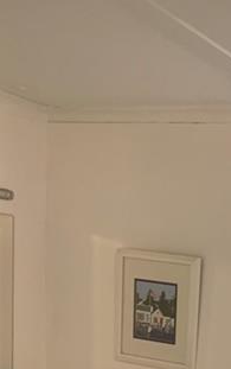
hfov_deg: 18.1
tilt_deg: -9.0
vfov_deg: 27.3
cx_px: 283
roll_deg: -4.9
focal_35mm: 68
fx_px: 683
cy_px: 418
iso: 125
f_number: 1.8
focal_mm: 4.25
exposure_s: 1/60
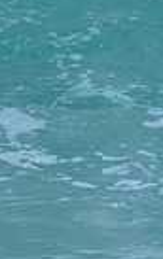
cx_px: 359
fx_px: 33613
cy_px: 94
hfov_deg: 0.3
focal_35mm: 4744
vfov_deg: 0.4
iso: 640
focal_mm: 800
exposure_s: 1/2000
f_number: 6.3
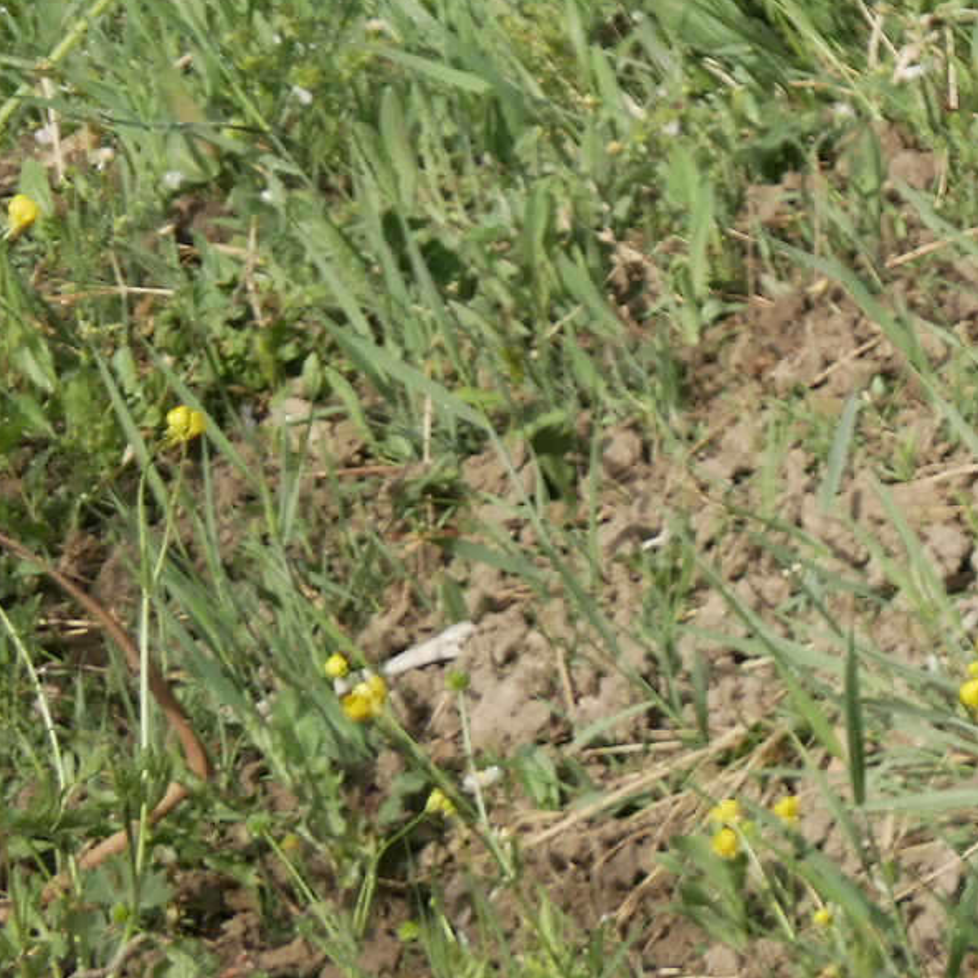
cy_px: -200
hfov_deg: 1.6
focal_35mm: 1075
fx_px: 34362
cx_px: 1859
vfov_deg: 1.6
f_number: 5.6
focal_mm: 150
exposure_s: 1/320
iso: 320
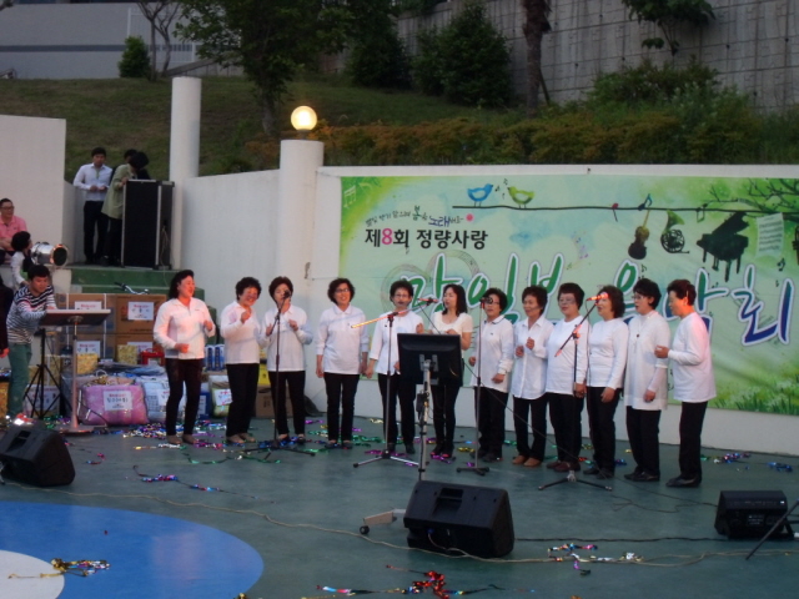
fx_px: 1362
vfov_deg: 24.8
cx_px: 400
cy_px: 300
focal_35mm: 59
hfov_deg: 32.7
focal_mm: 10.1
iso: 200
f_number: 3.7
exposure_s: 1/60
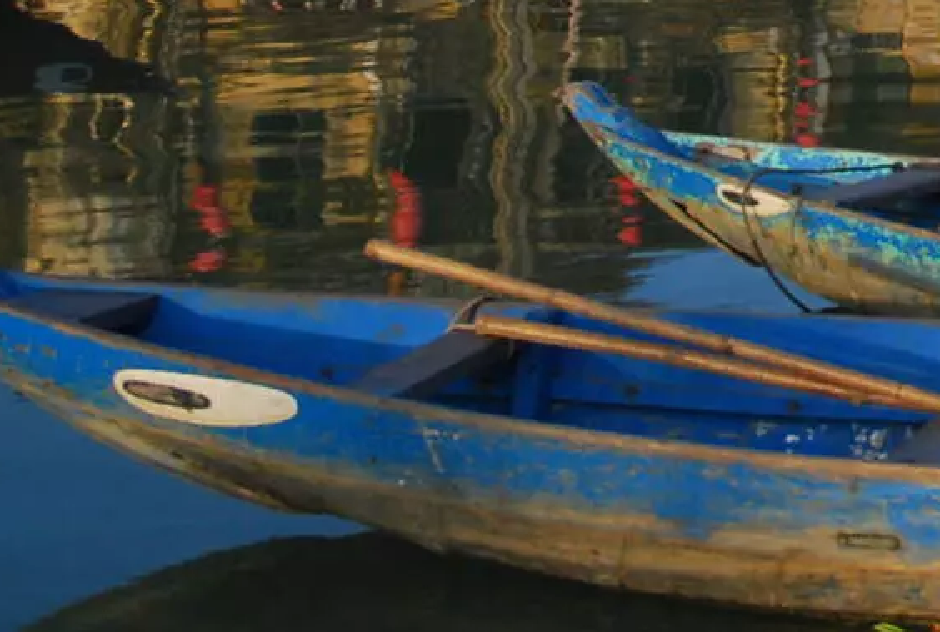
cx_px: 1462
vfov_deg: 10.3
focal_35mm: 128
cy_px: -393
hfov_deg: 14.7
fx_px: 3342
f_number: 7.1
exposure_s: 1/200
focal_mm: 25
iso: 400
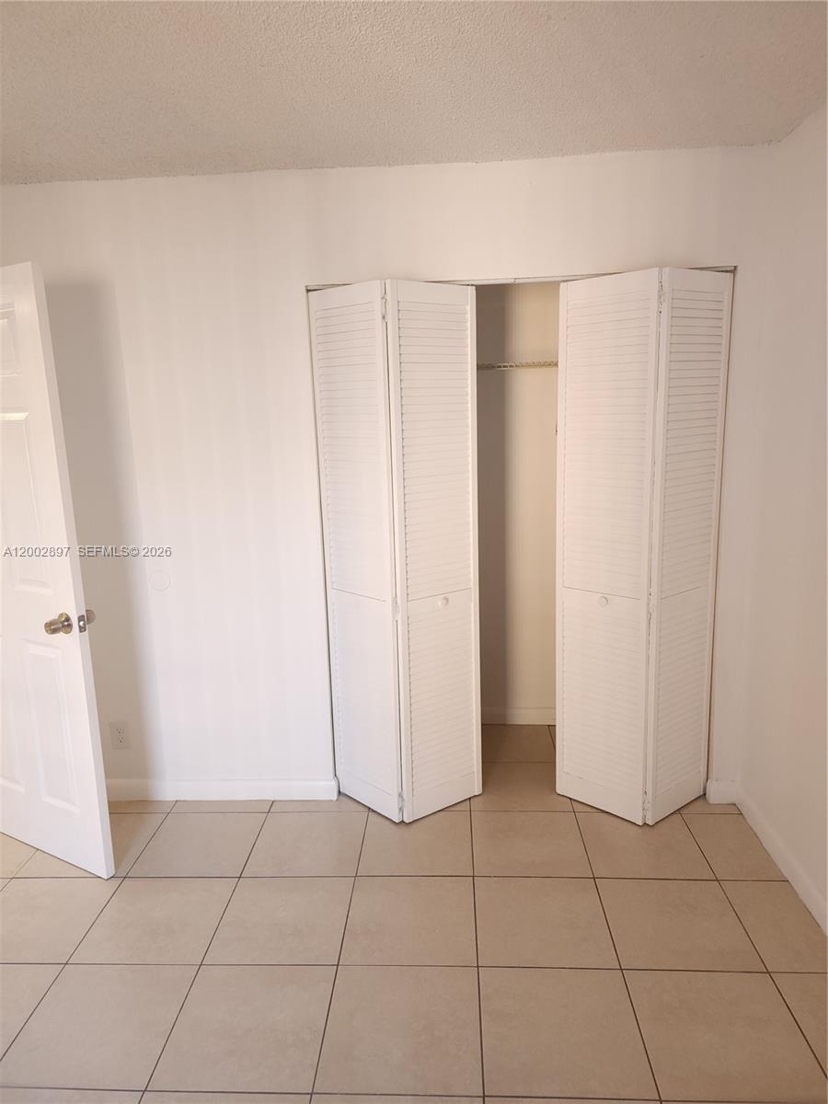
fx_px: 734
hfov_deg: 58.9
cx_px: 414
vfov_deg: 73.9
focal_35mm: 23
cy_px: 552
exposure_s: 1/60
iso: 125
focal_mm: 6.4
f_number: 1.8
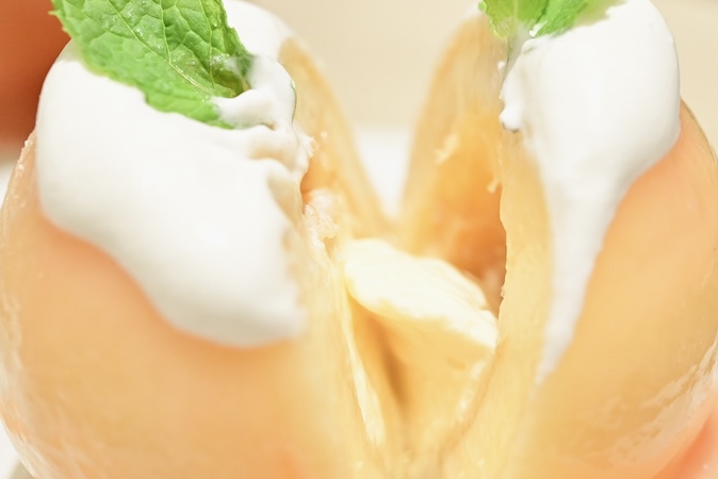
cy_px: 270
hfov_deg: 22.8
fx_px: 1776
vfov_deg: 15.4
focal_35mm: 89
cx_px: 459
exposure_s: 1/640
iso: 6400
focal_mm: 60
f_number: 5
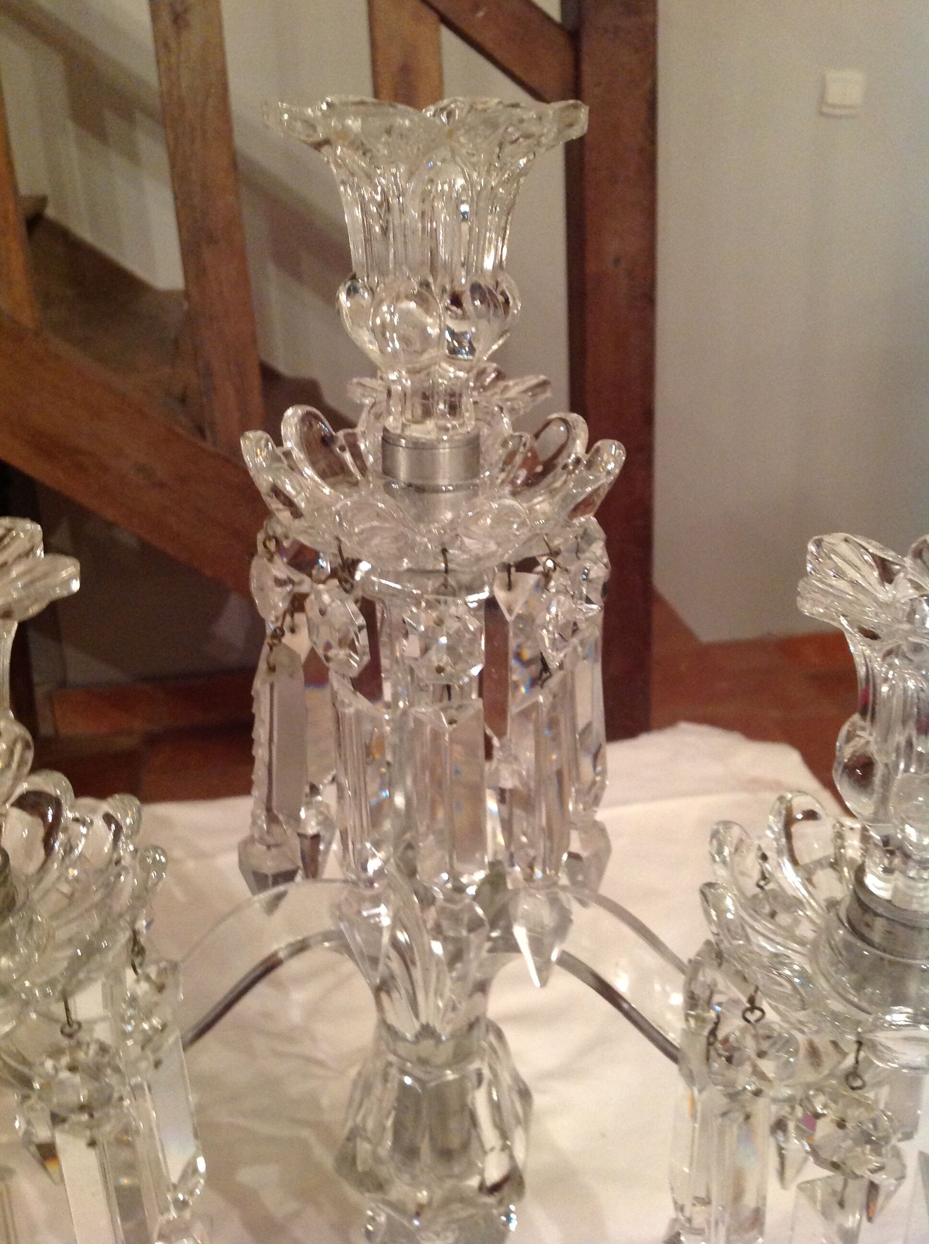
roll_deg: +2.9
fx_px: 1256
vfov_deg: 52.7
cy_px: 622
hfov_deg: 40.6
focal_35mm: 35
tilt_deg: -21.5
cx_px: 464
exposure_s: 1/17
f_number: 2.4
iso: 250
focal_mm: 4.28
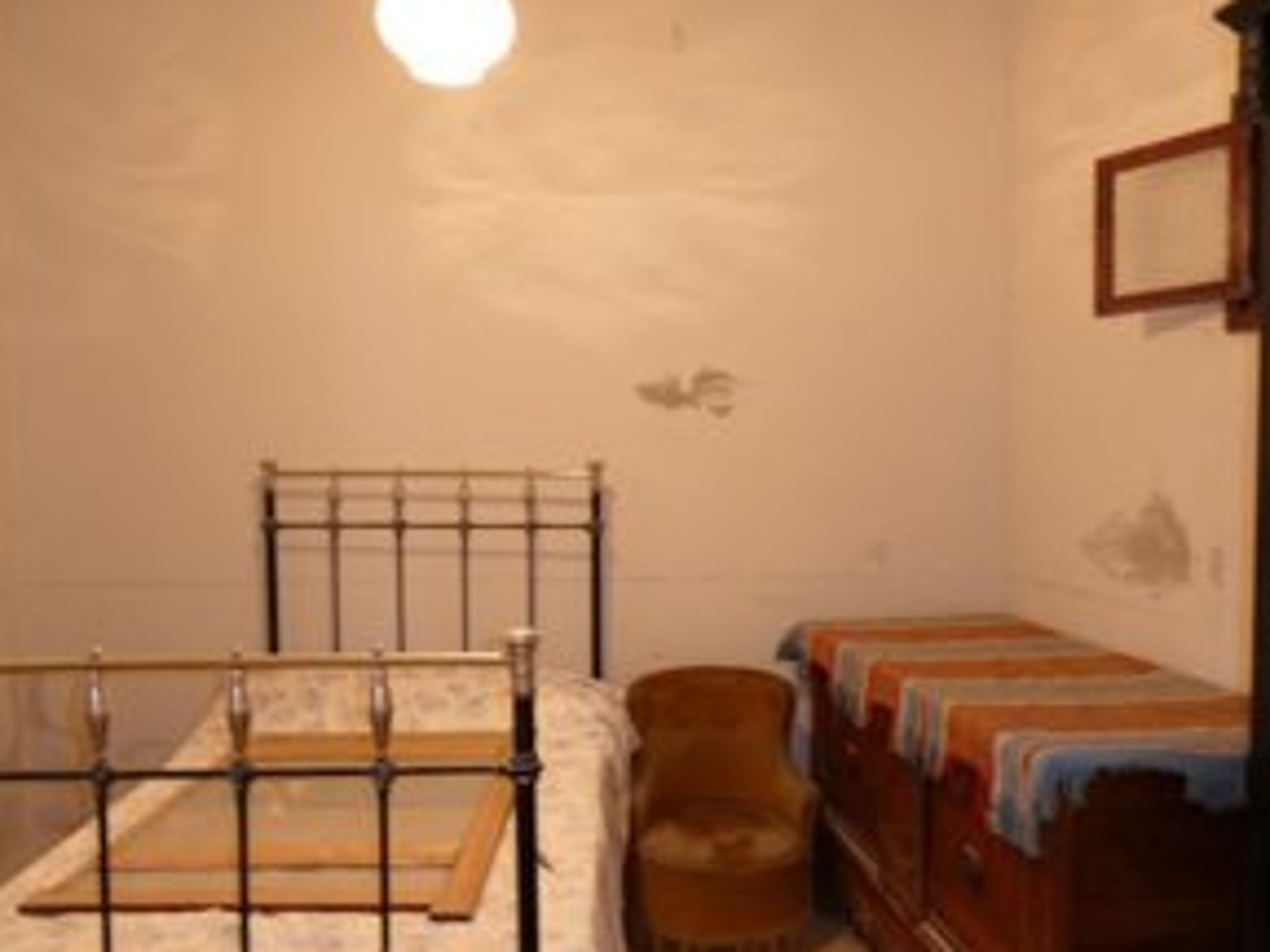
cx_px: 613
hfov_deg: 59.9
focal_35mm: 30
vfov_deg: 46.8
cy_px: 507
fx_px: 1101
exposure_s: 1/1.6
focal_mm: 4.3
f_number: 3.3
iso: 80
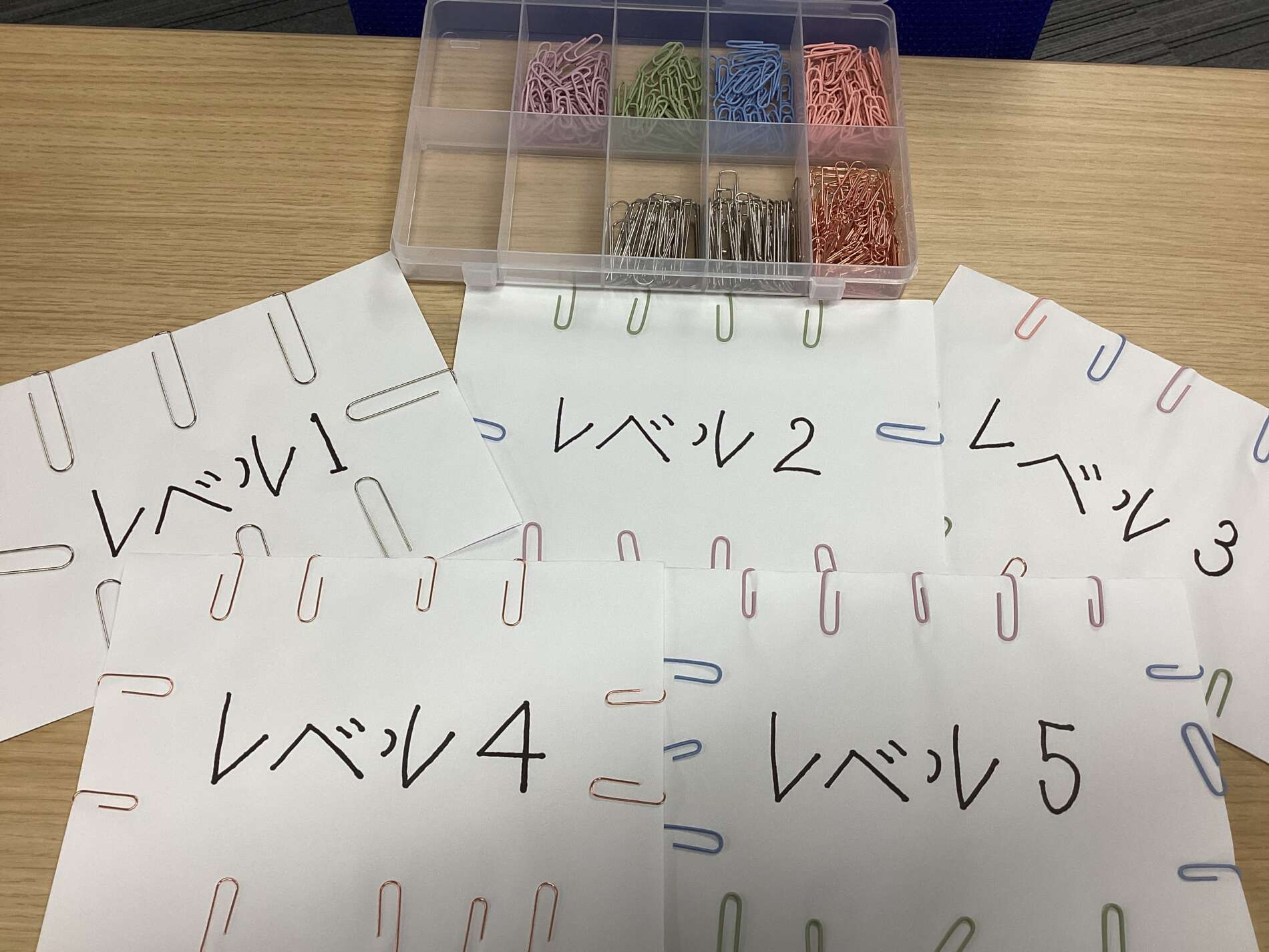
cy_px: 476
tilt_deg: -62.7
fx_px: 1136
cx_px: 634
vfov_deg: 45.4
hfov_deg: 58.4
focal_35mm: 31
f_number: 2.4
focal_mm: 3.3
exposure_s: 1/100
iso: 64
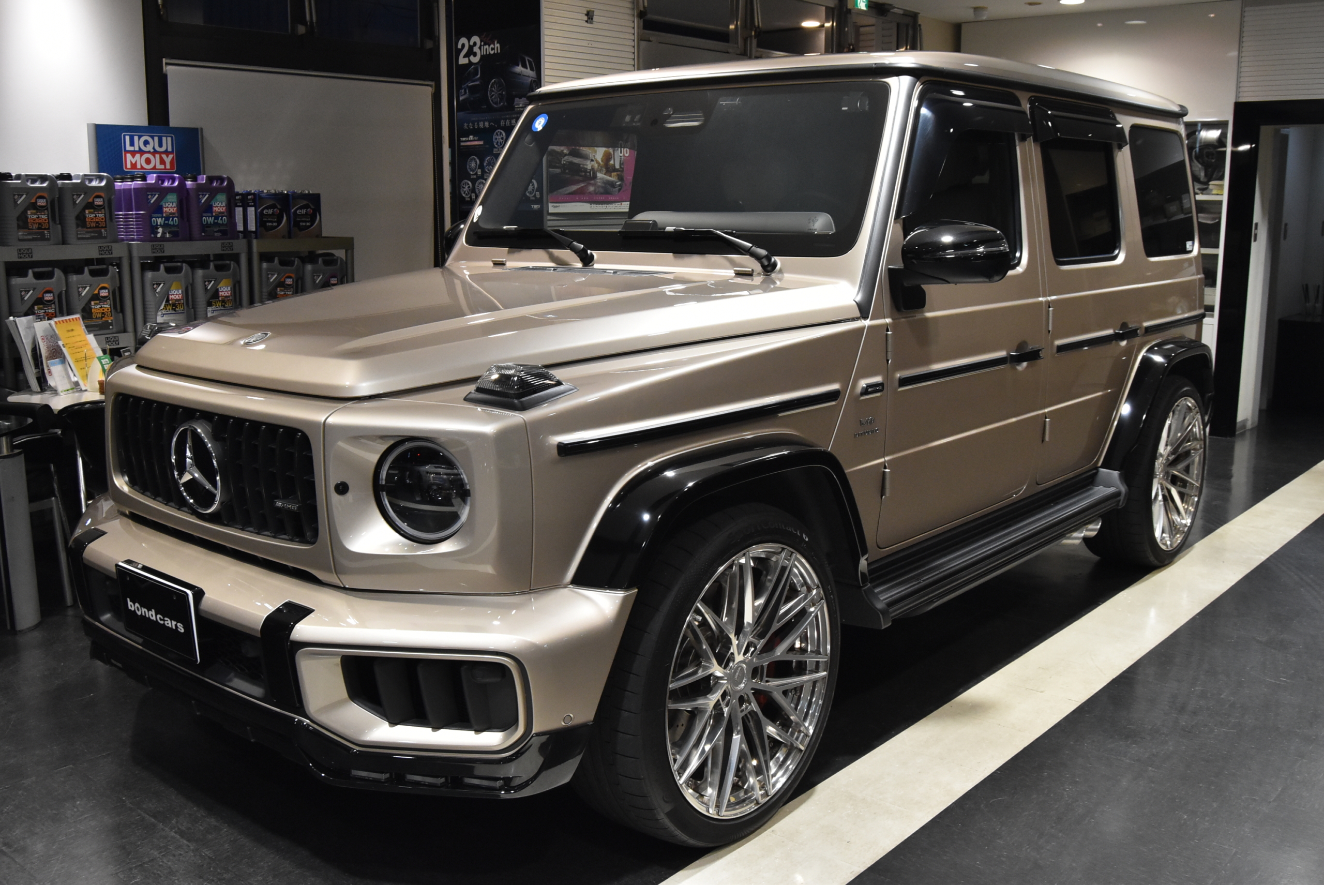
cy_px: 442
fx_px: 1215
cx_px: 662
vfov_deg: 40.0
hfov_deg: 57.2
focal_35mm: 33
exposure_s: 1/30
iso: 2000
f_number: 8
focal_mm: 22
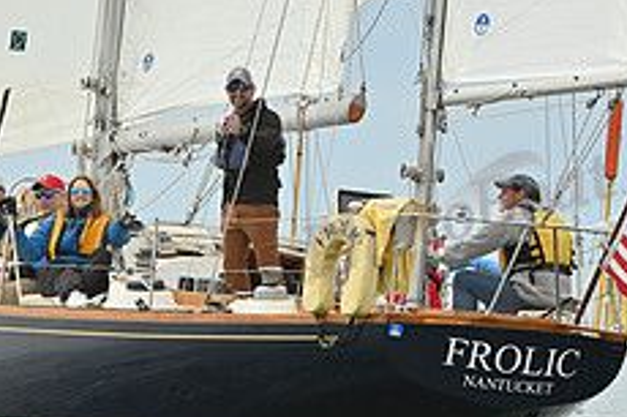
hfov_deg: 7.0
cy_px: 105
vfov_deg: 4.7
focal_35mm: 293
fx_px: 5099
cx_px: 164
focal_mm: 116
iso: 320
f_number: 10
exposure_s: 1/800
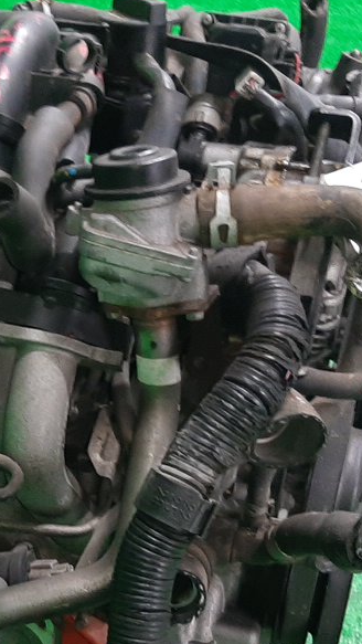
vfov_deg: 29.7
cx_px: -40
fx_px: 1194
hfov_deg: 16.7
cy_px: 478
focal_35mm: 70
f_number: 1.7
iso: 190
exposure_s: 1/50
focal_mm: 3.93
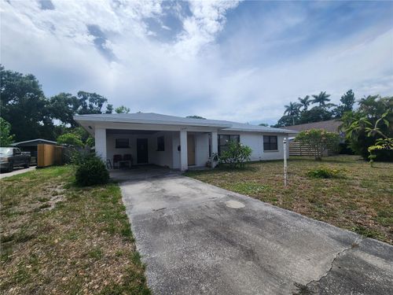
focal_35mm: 13
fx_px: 148
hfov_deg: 106.2
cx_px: 196
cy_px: 148
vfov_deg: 89.9
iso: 50
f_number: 2.2
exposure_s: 1/3075
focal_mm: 2.2
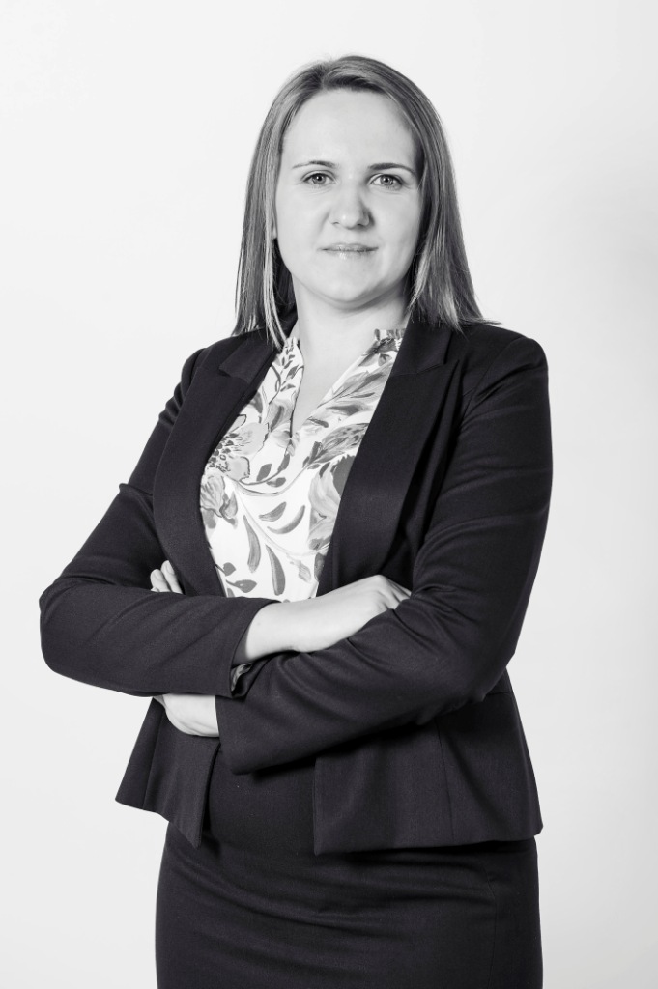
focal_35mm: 62
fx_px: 1703
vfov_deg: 32.4
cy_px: 494
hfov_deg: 21.9
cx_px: 329
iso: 200
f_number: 7.1
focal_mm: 62
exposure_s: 1/200
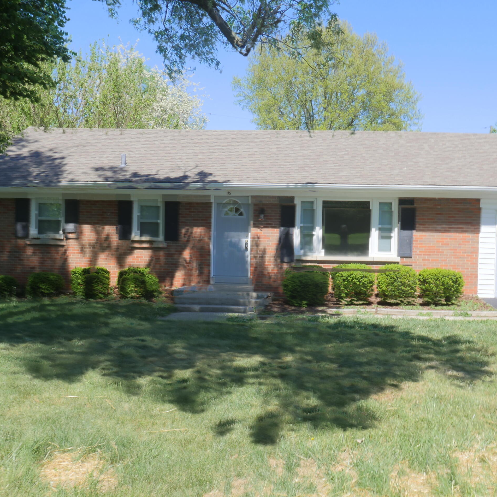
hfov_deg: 42.7
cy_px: 261
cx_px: 293
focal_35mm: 39
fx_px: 634
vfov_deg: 42.8
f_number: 14
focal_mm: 14
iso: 200
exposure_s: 1/60
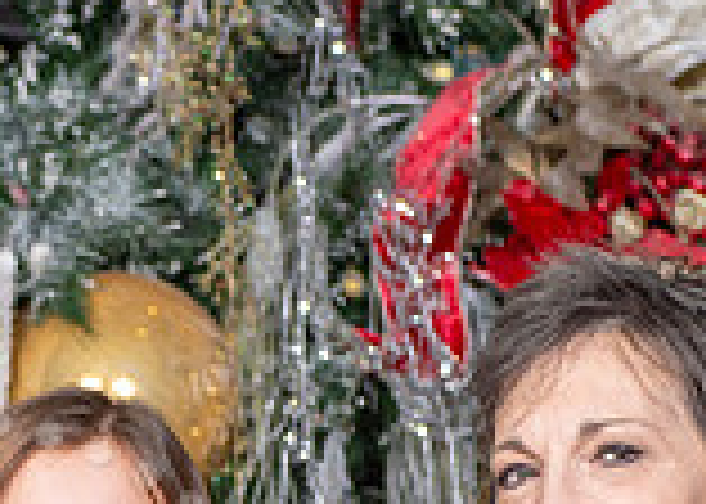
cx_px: 44
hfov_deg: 8.8
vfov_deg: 6.2
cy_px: 886
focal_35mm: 228
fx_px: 4570
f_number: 7.1
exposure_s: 1/125
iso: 160
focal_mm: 52
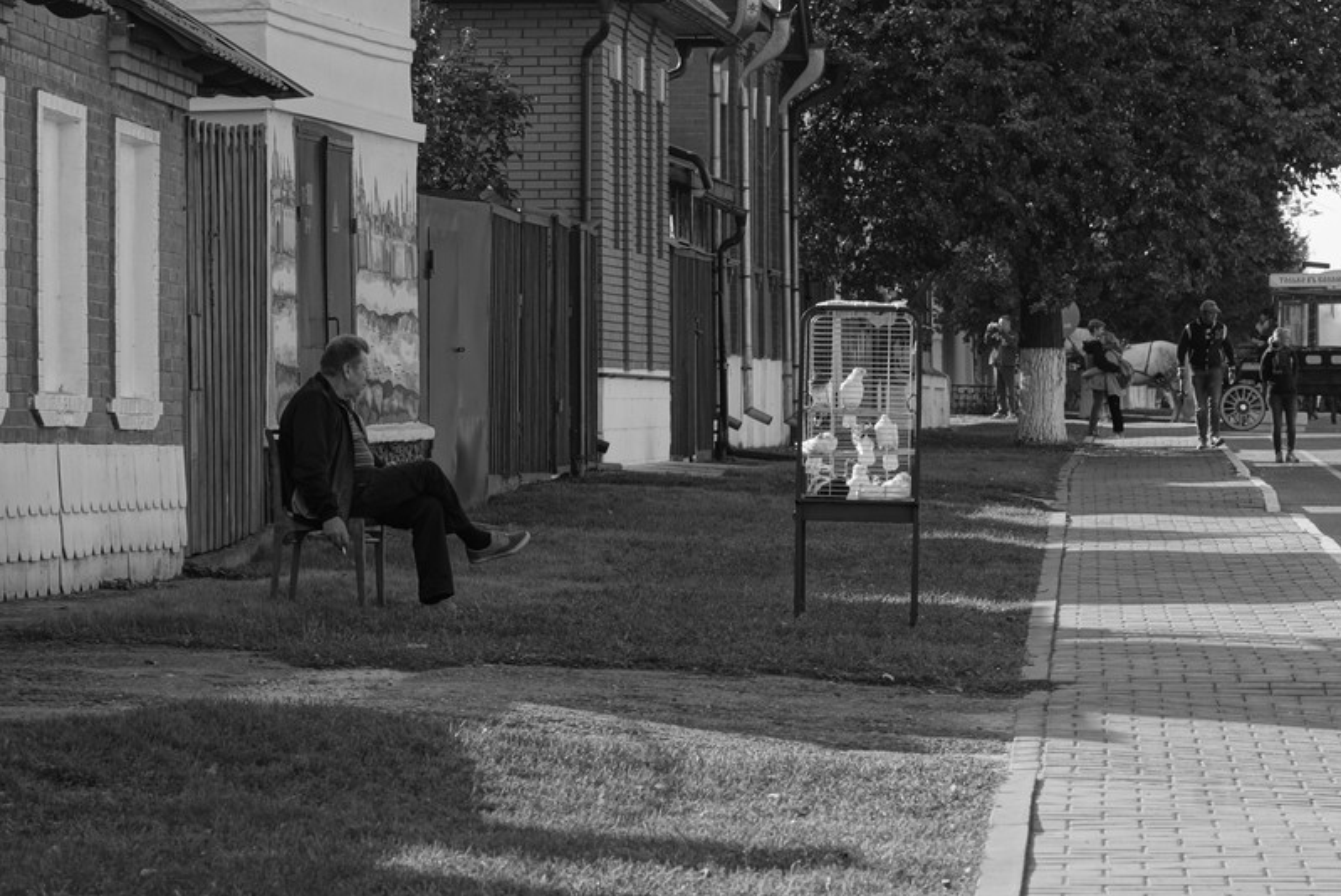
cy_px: 409
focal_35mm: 152
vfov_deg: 9.0
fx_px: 5666
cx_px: 608
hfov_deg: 13.5
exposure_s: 1/160
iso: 100
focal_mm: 90
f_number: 8
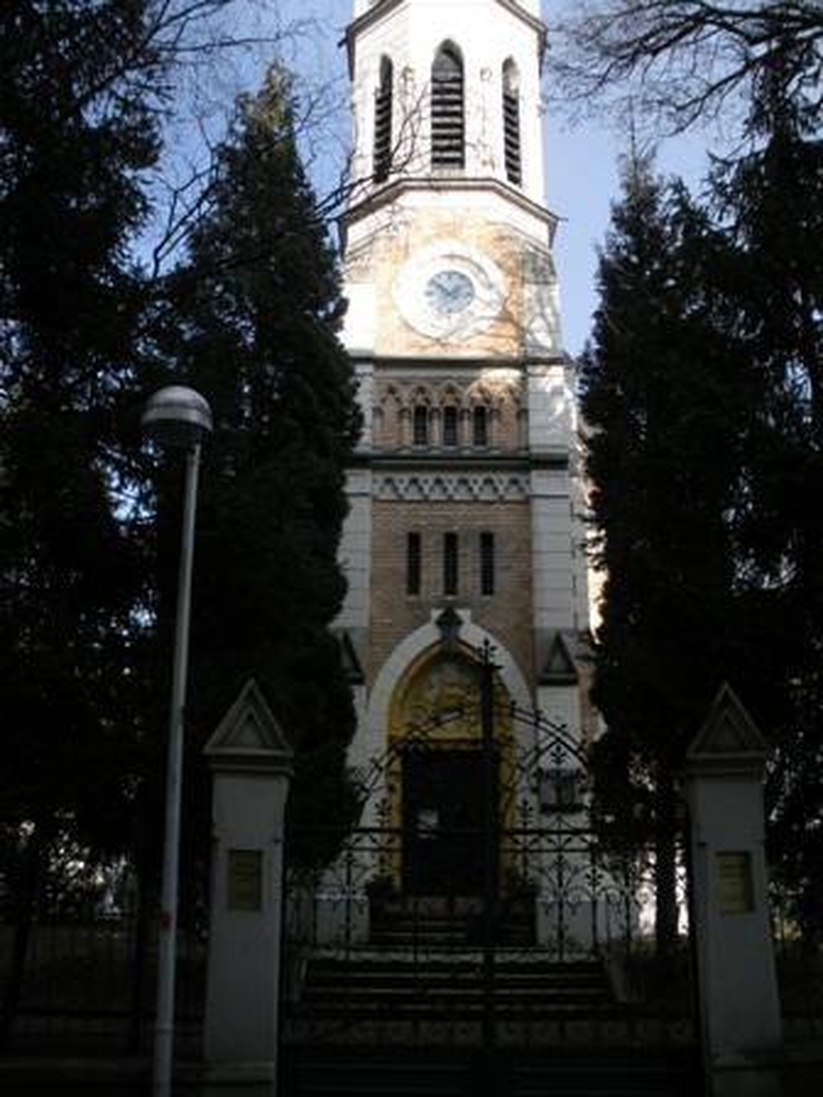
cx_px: 412
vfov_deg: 51.4
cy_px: 548
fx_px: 1141
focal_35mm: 36
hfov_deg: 39.7
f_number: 3.5
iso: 64
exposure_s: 1/314
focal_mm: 6.3
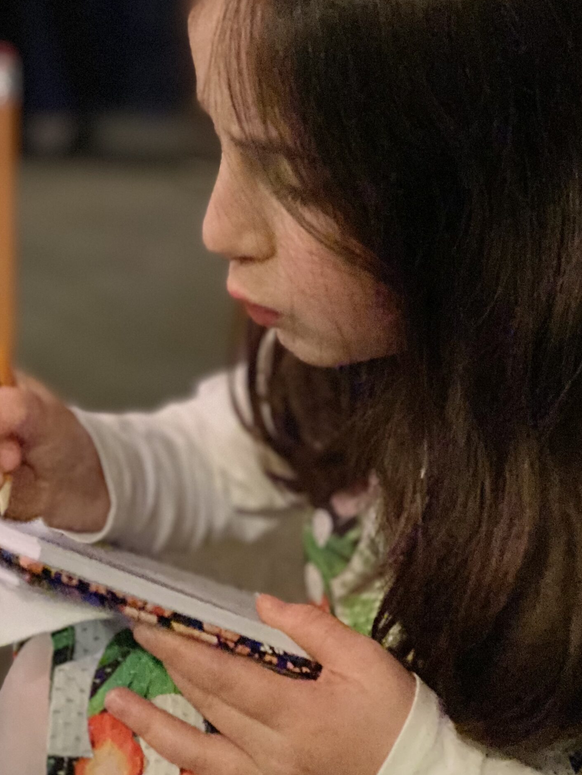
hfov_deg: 20.7
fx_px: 1592
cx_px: 257
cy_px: 314
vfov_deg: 27.3
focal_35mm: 71
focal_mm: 6
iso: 1600
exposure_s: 1/14
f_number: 2
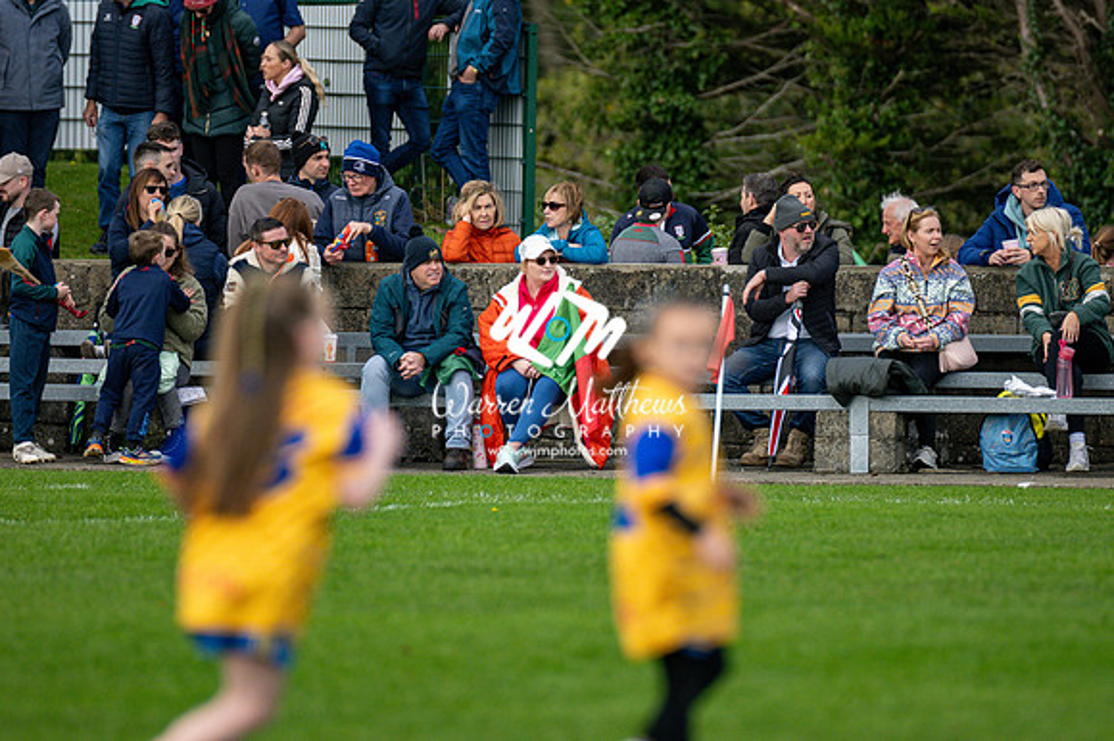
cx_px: 557
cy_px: 370
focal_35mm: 450
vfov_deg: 3.1
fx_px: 13917
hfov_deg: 4.6
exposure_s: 1/6400
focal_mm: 300
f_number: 2.8
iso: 640
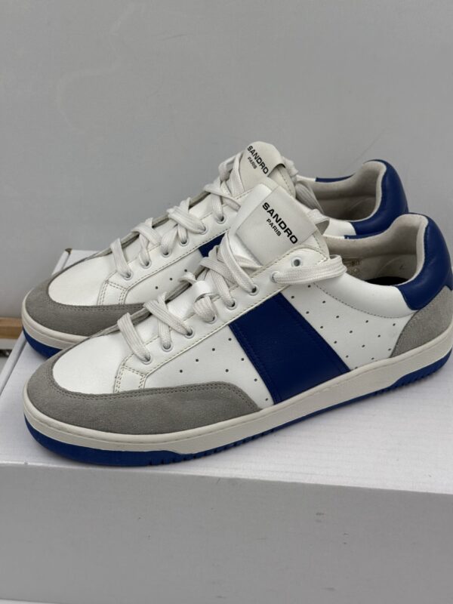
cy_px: 302
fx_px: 838
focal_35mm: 48
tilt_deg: -31.3
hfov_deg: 30.3
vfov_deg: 39.7
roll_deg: +0.8
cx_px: 226
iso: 80
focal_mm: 6.76
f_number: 1.78
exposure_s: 1/1264
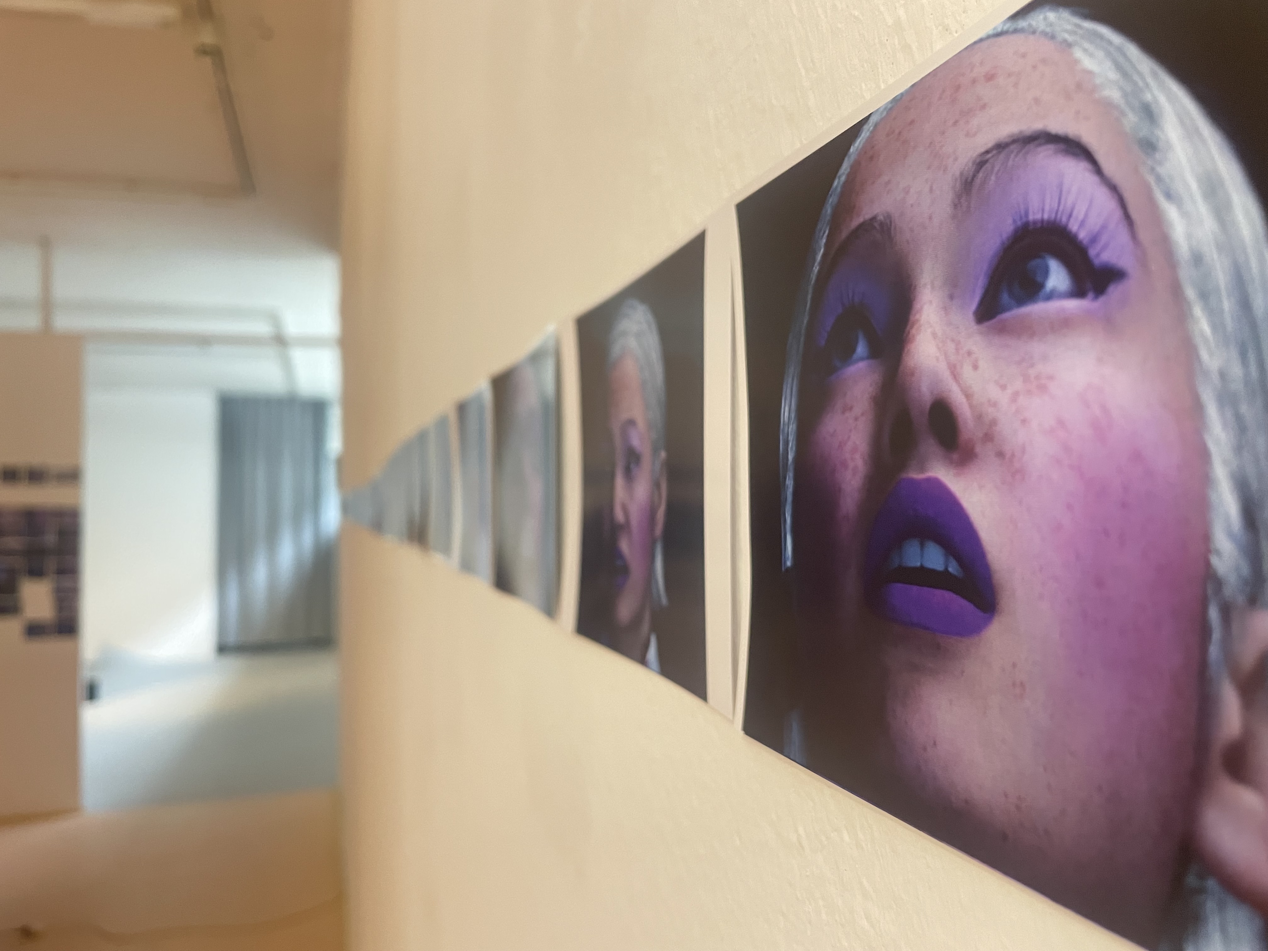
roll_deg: +1.3
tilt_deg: +2.8
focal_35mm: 26
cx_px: 634
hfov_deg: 67.3
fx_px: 952
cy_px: 476
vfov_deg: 53.1
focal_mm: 4.2
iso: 400
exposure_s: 1/50
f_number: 1.6
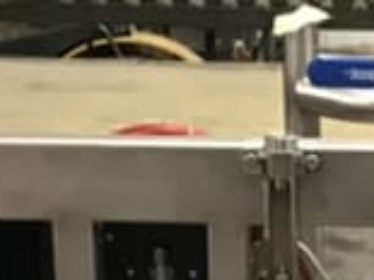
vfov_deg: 7.7
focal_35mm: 185
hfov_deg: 10.5
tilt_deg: -21.6
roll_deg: -1.3
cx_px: 485
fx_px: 1997
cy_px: 541
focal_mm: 3.99
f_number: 1.8
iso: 80
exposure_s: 1/17
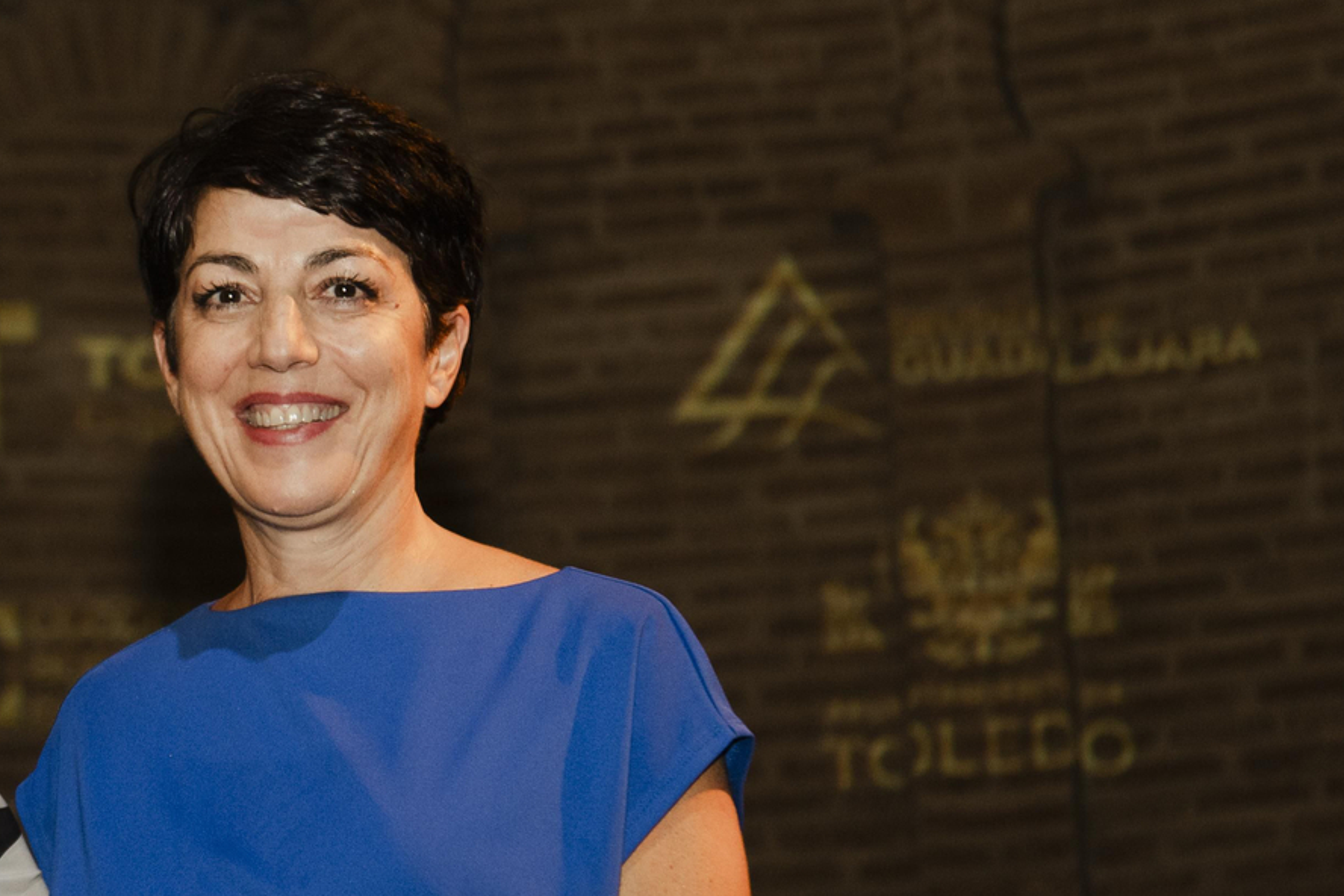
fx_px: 5338
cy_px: 680
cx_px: 168
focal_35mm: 143
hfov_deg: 14.2
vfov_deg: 9.6
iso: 800
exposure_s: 1/200
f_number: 4
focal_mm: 58
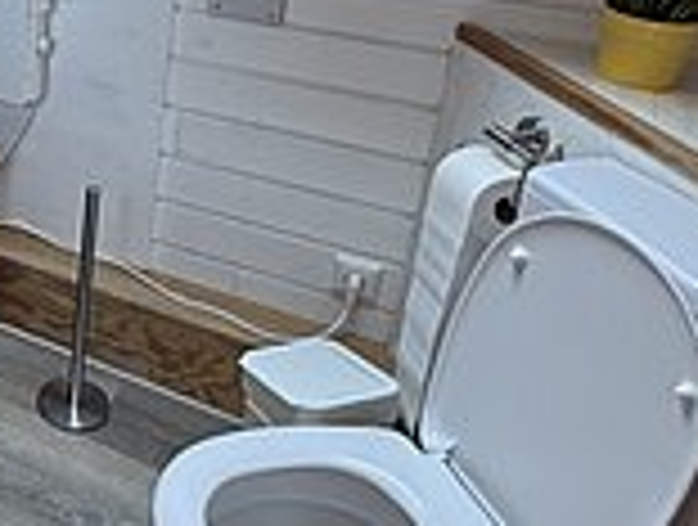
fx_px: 970
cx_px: -164
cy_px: 58
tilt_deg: -22.6
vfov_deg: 29.2
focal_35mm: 48
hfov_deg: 32.0
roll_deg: +2.7
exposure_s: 1/50
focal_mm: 2.22
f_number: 2.2
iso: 250
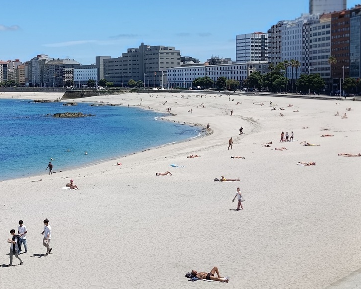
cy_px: 108
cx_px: 122
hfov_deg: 15.2
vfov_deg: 12.2
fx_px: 1346
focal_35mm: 126
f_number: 1.65
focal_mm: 6.11
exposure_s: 1/769
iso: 50
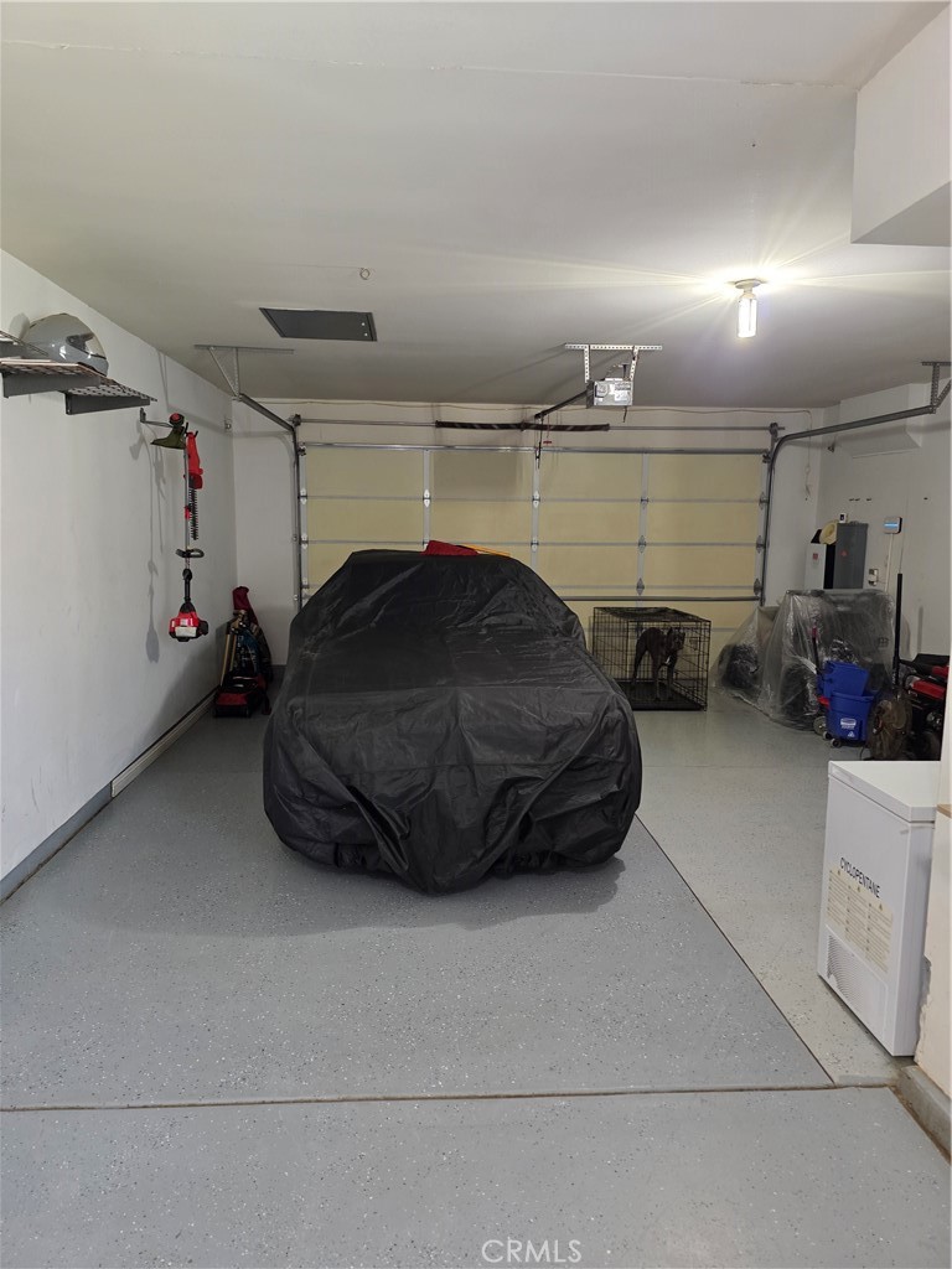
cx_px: 476
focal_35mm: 23
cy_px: 634
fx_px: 843
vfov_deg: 73.9
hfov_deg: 58.9
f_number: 1.7
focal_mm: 6.3
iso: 400
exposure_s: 1/120
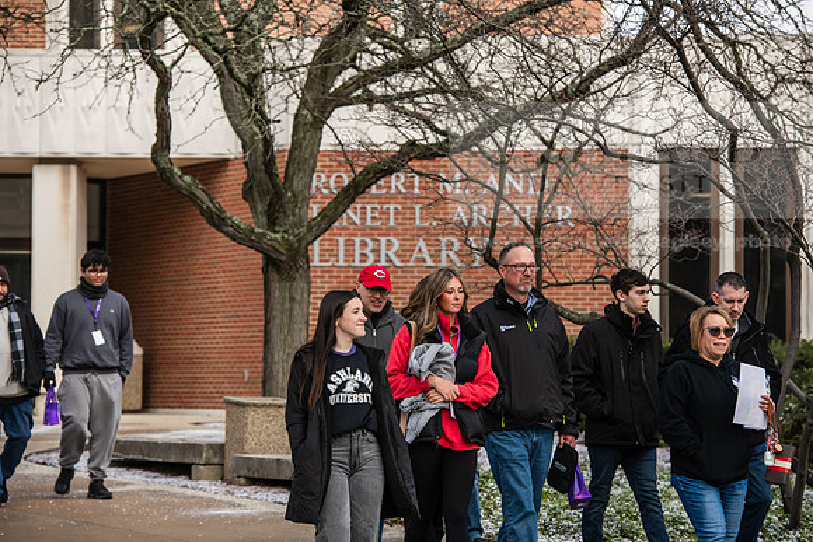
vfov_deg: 10.2
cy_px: 271
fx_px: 3049
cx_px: 406
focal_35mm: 135
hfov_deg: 15.2
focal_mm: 135
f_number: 5.6
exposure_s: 1/500
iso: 320
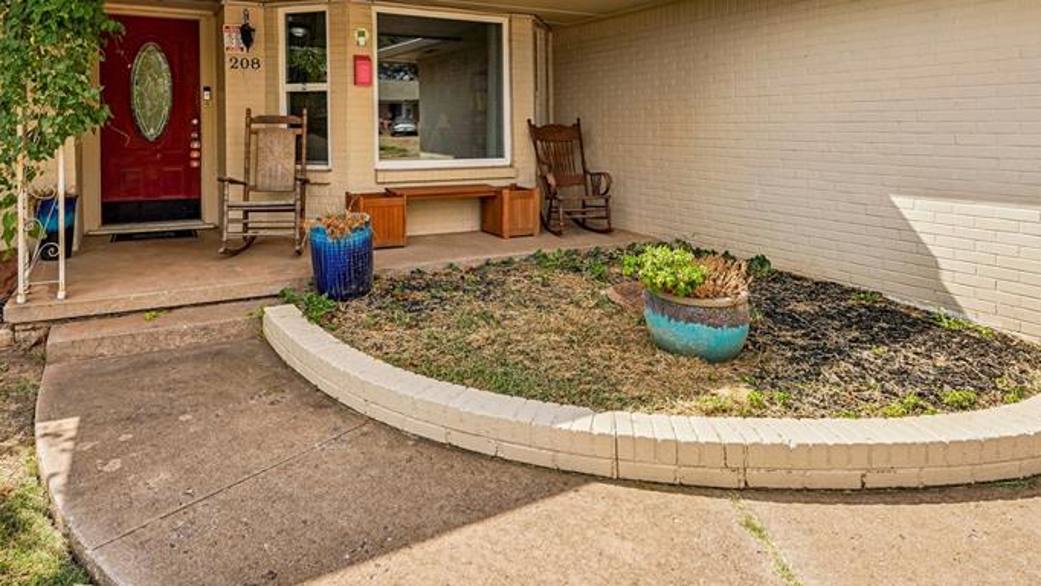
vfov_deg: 49.3
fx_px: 607
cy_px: 142
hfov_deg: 80.6
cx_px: 437
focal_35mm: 22
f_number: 13
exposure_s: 1/60
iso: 100
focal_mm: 14
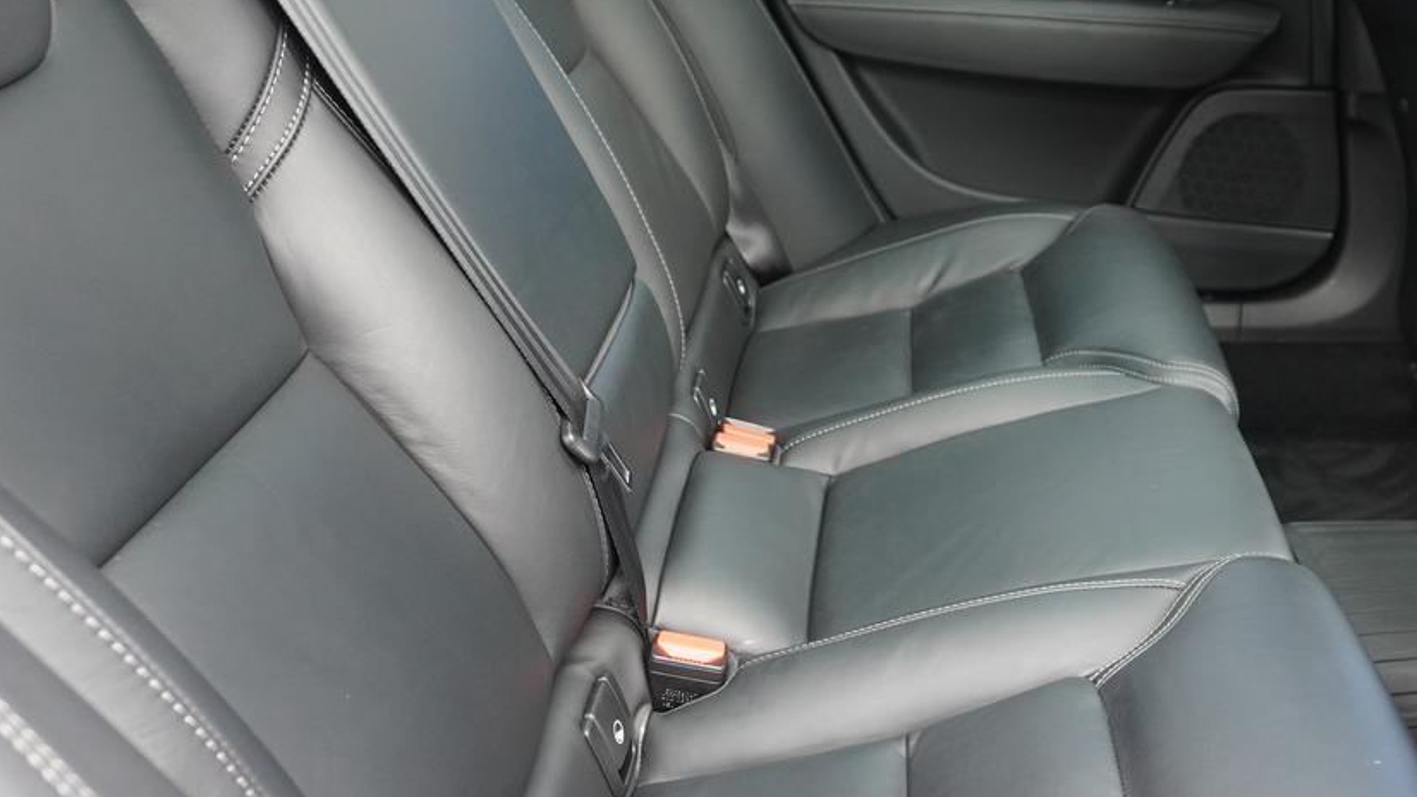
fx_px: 1465
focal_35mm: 39
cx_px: 955
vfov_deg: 30.4
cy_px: 392
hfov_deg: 50.6
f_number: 4
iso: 800
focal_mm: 16
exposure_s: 1/160
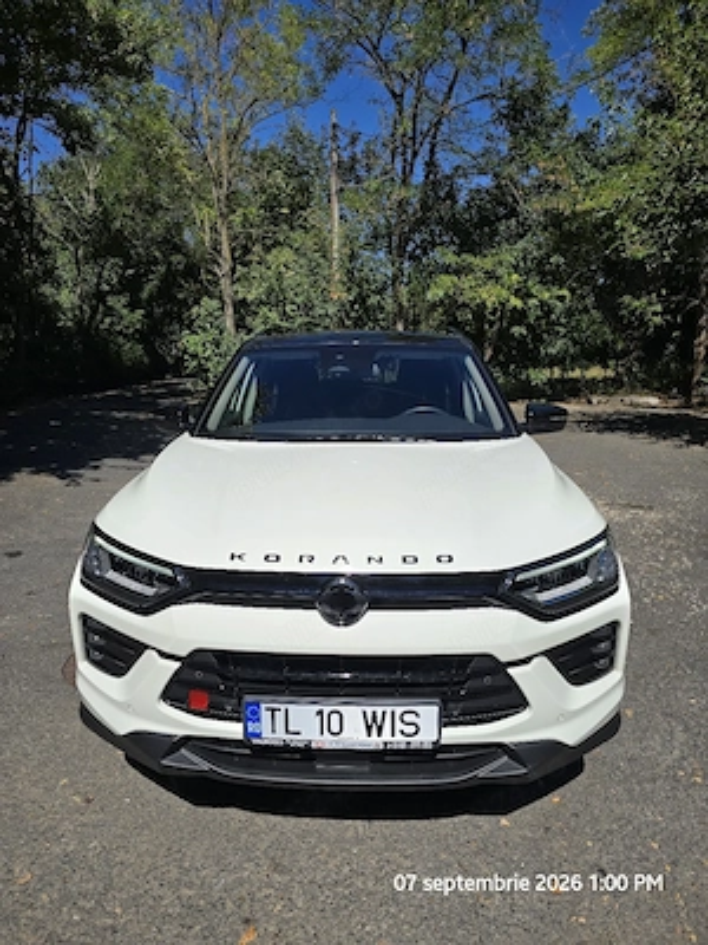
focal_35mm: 23
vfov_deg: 73.9
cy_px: 472
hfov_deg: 58.9
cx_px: 354
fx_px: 627
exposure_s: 1/1429
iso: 12
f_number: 1.7
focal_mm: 6.3
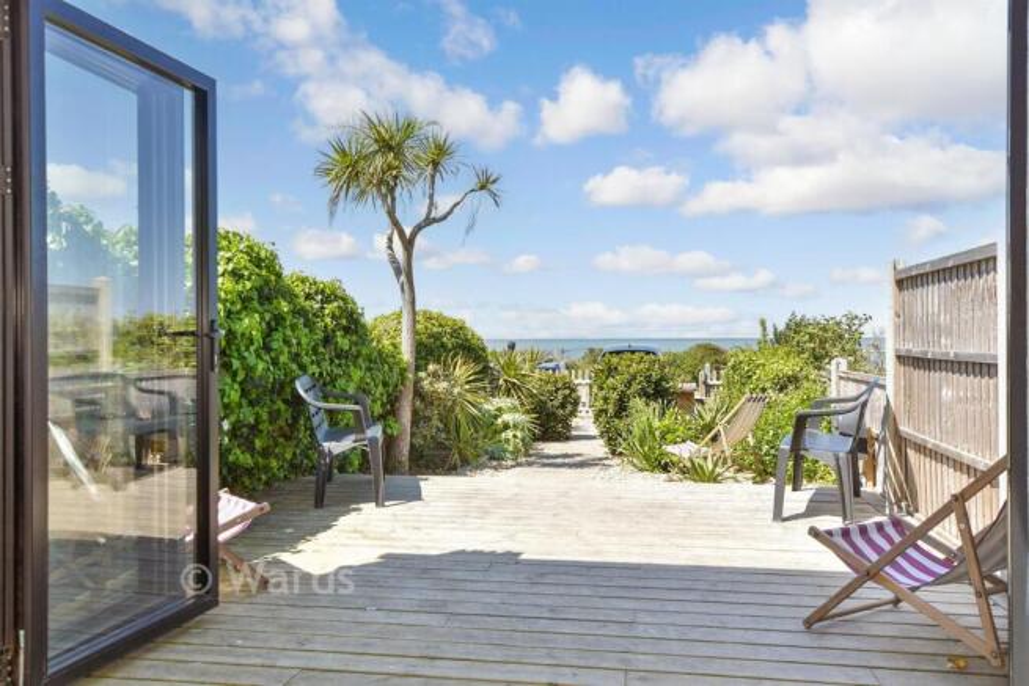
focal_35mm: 30
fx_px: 858
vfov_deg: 43.6
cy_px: 343
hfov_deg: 61.9
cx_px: 514
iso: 200
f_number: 6.3
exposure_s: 1/250
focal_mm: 20
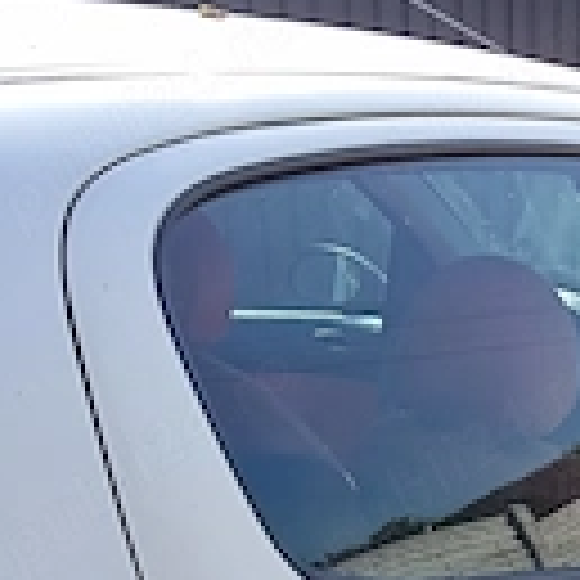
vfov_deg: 22.7
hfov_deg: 22.2
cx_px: 620
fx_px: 1403
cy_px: 531
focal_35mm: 74
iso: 50
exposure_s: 1/310
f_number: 1.8
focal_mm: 3.98
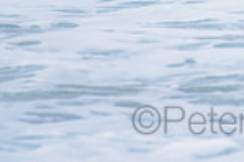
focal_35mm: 1948
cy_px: -151
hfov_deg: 1.1
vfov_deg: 0.7
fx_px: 13188
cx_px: 259
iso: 250
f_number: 5.6
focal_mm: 500
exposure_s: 1/2000
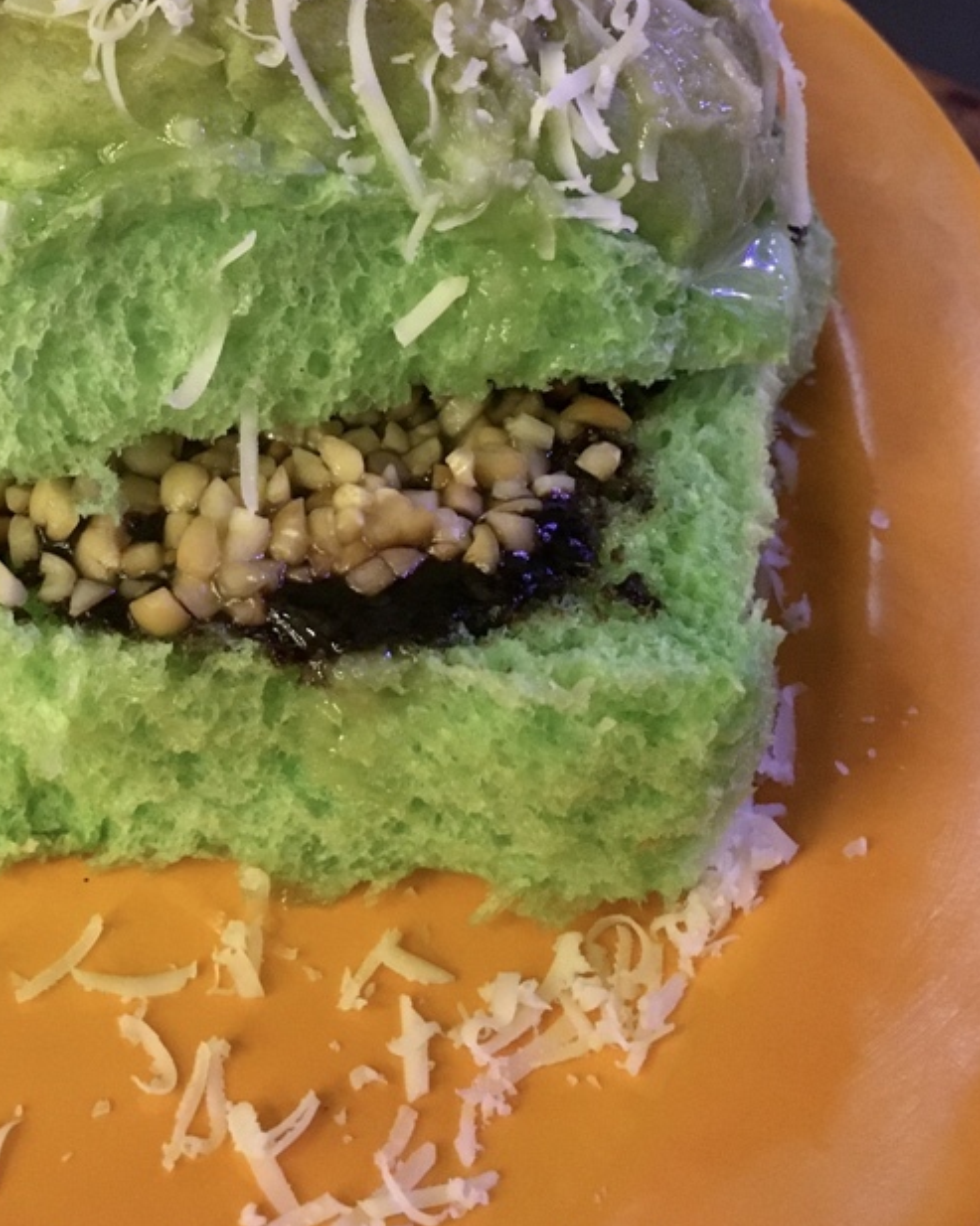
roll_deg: -3.1
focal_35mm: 47
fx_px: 1705
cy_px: 292
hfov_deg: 31.7
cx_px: 292
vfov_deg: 38.4
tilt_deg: -40.9
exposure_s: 1/17
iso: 250
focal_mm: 4.15
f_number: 2.2
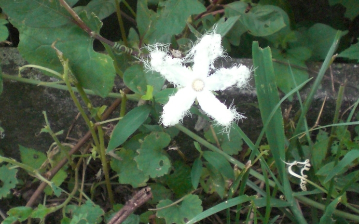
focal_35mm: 65
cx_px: 155
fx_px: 636
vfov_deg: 20.0
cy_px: 103
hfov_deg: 31.5
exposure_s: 1/80
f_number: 3.1
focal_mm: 6.3
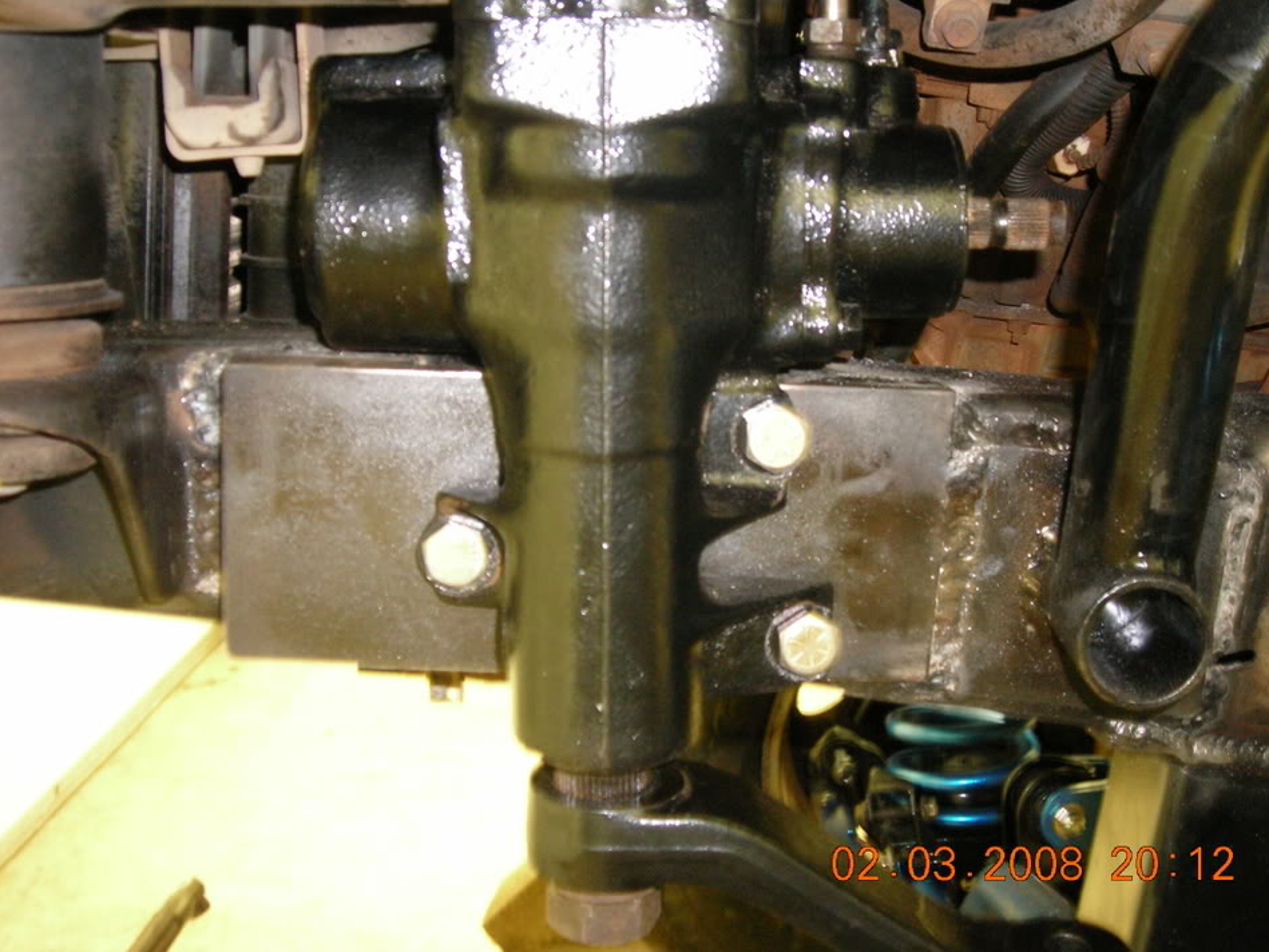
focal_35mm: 41
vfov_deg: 35.1
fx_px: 1503
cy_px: 457
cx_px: 634
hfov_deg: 45.8
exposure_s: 1/1.7
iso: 200
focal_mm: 6.3
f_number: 3.2
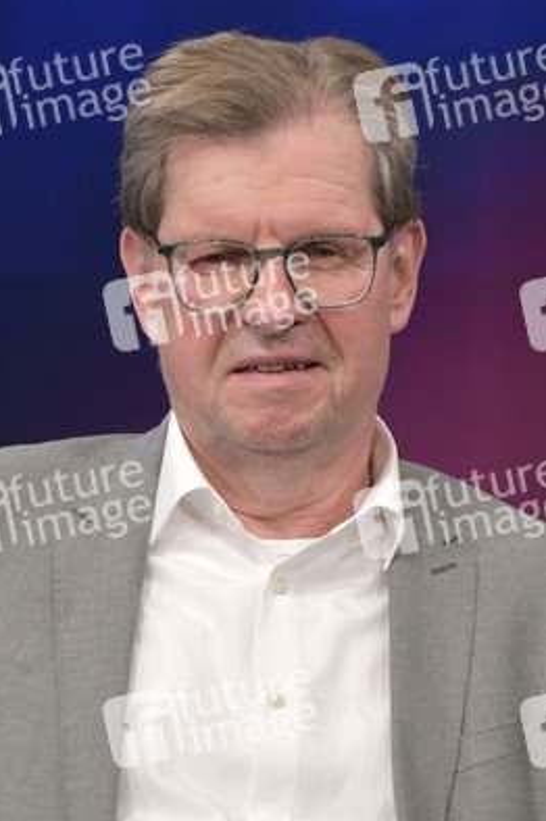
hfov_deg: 21.5
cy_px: 406
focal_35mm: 63
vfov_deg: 31.9
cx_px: 271
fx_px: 1436
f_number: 6.3
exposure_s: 1/250
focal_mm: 62
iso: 2500
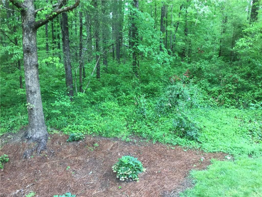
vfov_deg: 45.4
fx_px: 235
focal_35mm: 31
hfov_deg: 58.4
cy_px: 98
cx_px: 131
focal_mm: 3.3
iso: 32
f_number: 2.4
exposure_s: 1/40
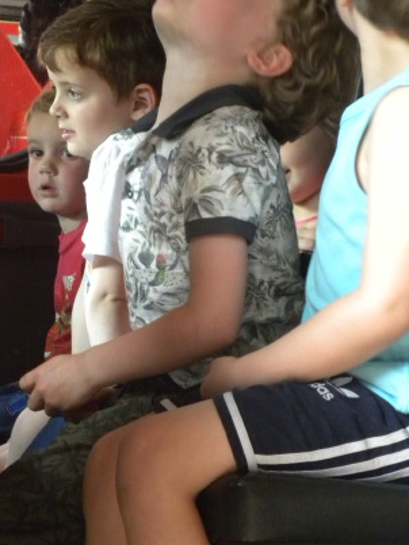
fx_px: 2932
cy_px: 262
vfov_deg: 10.6
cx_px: 154
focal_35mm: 186
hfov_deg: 8.0
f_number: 4
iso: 400
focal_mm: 20.8
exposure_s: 1/28.5
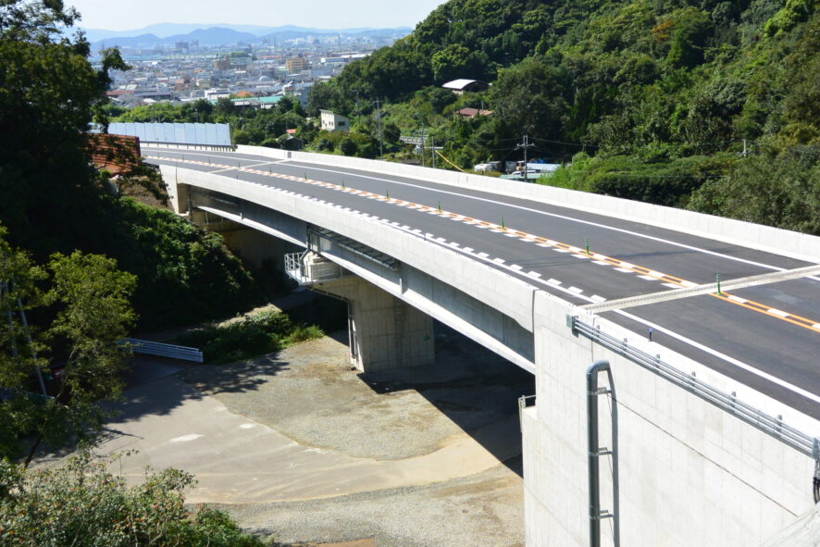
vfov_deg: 26.0
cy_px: 261
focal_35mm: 52
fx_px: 1185
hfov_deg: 38.2
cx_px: 438
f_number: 5
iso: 160
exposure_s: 1/800
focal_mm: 16.9
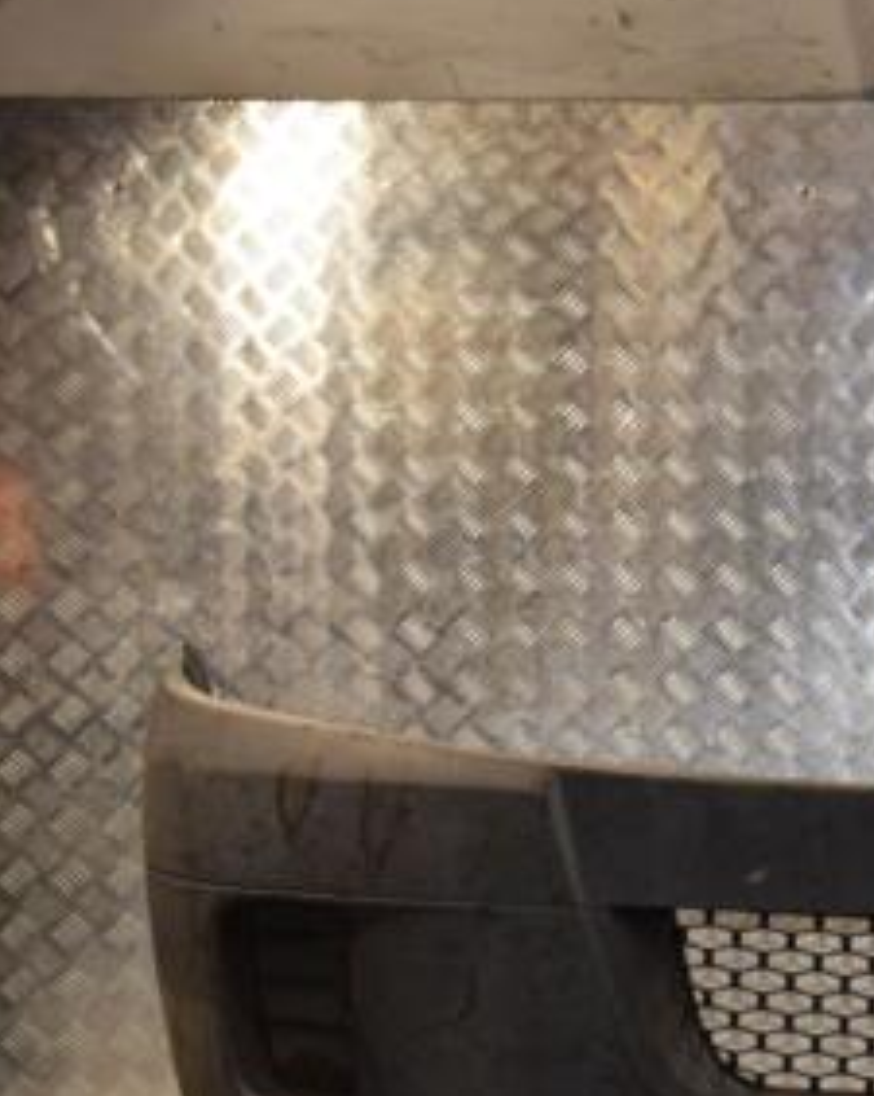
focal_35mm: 84
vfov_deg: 22.7
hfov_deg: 17.4
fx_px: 2720
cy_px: 653
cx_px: 1033
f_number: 7.1
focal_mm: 28
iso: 800
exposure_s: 1/200
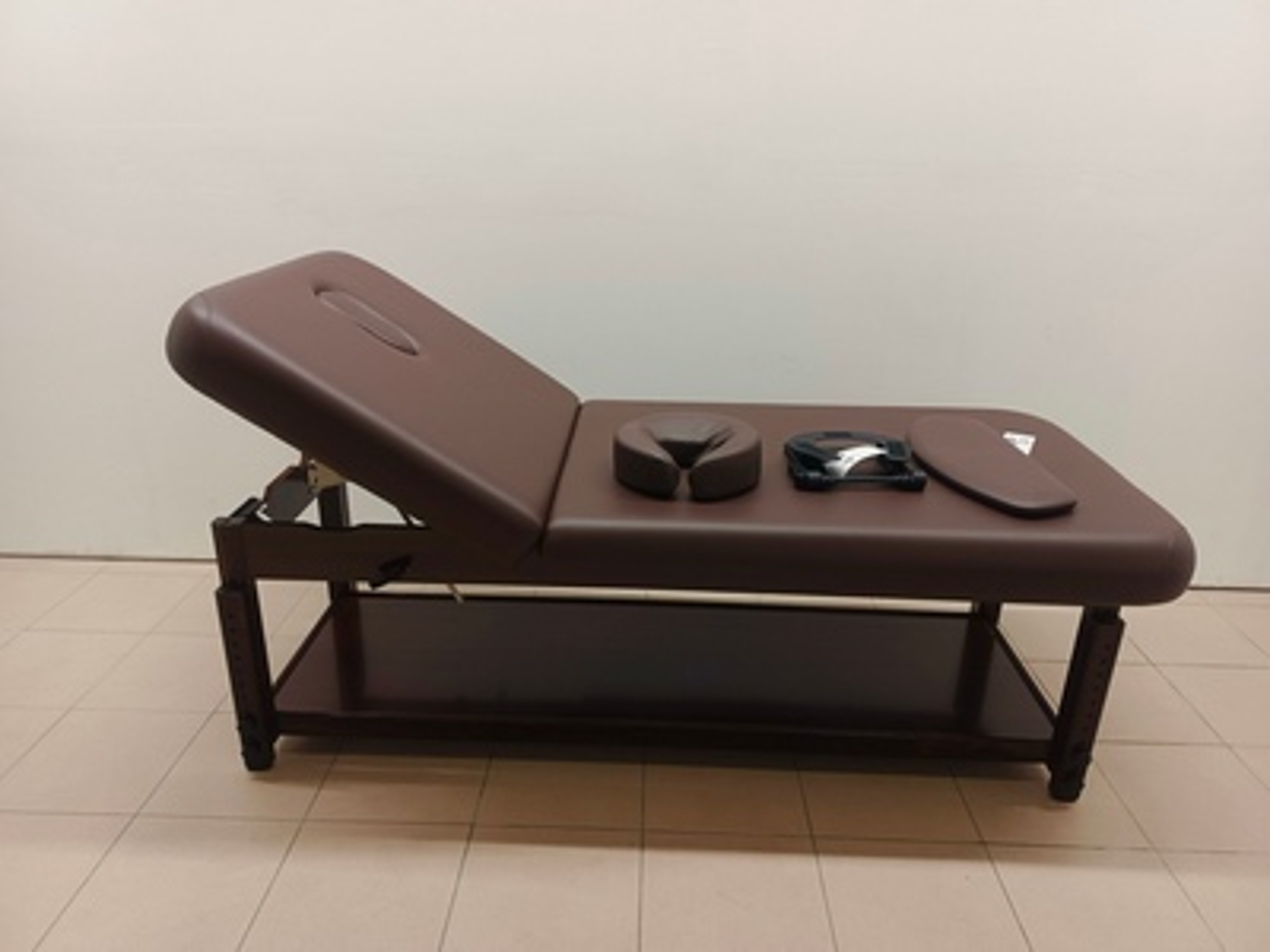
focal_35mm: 24
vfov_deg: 56.8
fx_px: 881
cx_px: 635
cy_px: 476
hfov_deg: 71.6
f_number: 1.75
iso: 539
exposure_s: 1/50
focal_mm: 5.25
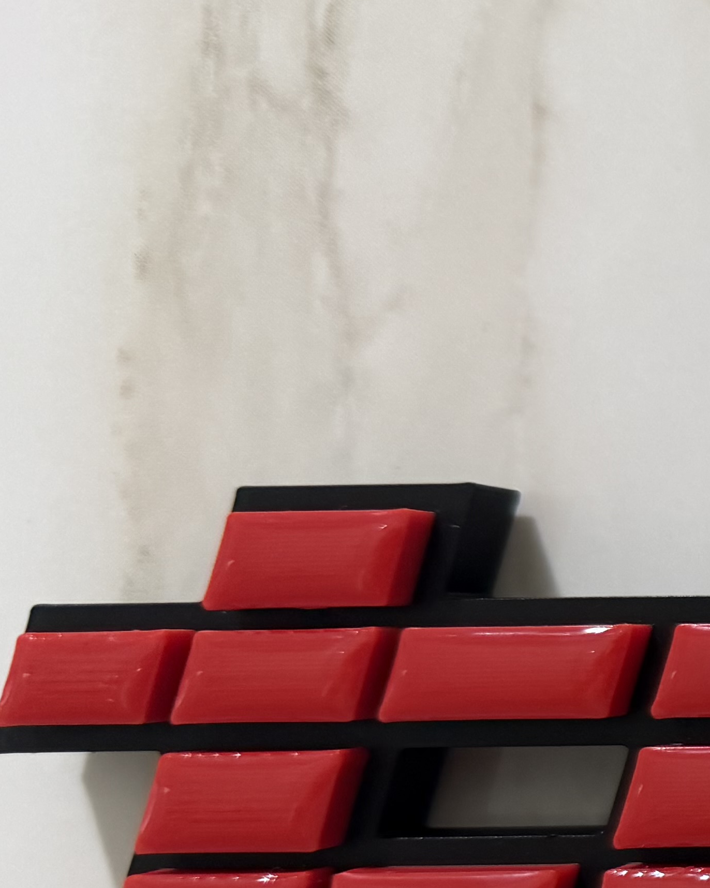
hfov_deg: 15.4
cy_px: 739
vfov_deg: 24.0
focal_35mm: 78
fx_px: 2050
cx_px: 1452
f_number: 1.78
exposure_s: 1/100
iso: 200
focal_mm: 6.76
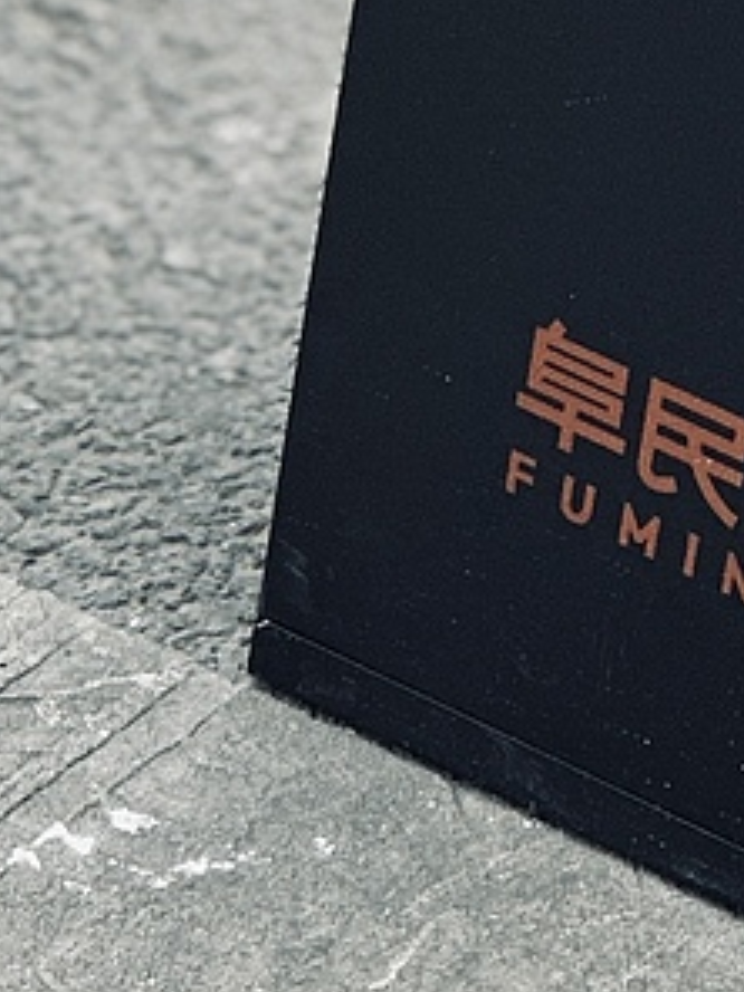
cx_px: 560
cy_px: -635
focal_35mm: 444
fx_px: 12724
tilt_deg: -29.9
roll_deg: +0.3
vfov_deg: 4.4
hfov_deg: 3.3
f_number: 2.8
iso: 50
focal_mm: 9
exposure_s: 1/121
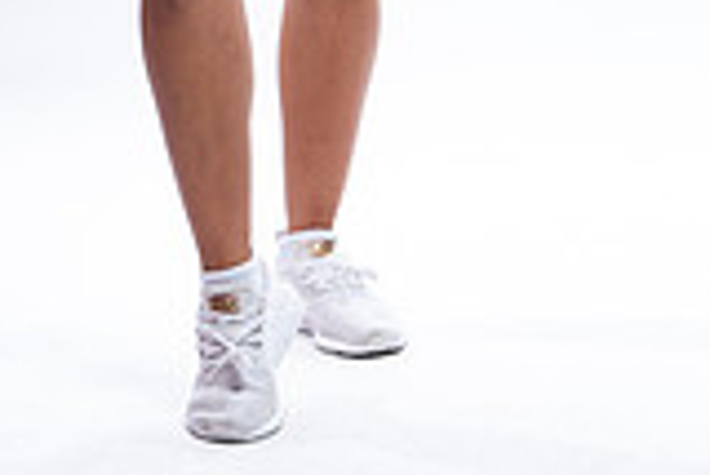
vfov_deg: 5.6
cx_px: 226
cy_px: -515
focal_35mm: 239
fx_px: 4718
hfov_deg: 8.6
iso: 200
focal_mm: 85
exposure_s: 1/250
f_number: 5.6
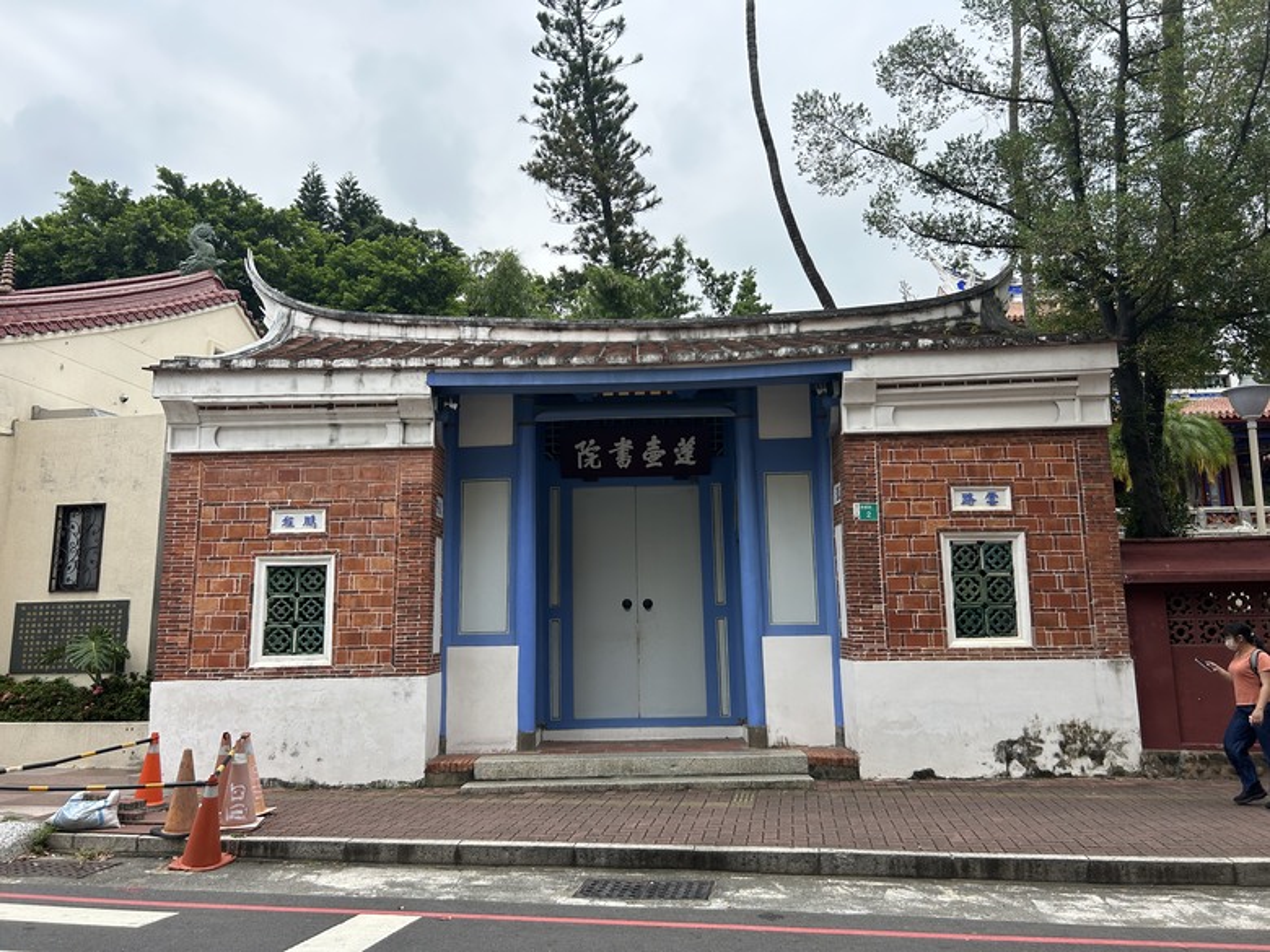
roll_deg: +0.8
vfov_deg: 53.1
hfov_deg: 67.3
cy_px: 476
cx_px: 635
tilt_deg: +10.9
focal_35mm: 26
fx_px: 954
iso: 50
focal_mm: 5.7
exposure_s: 1/1808
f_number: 1.5
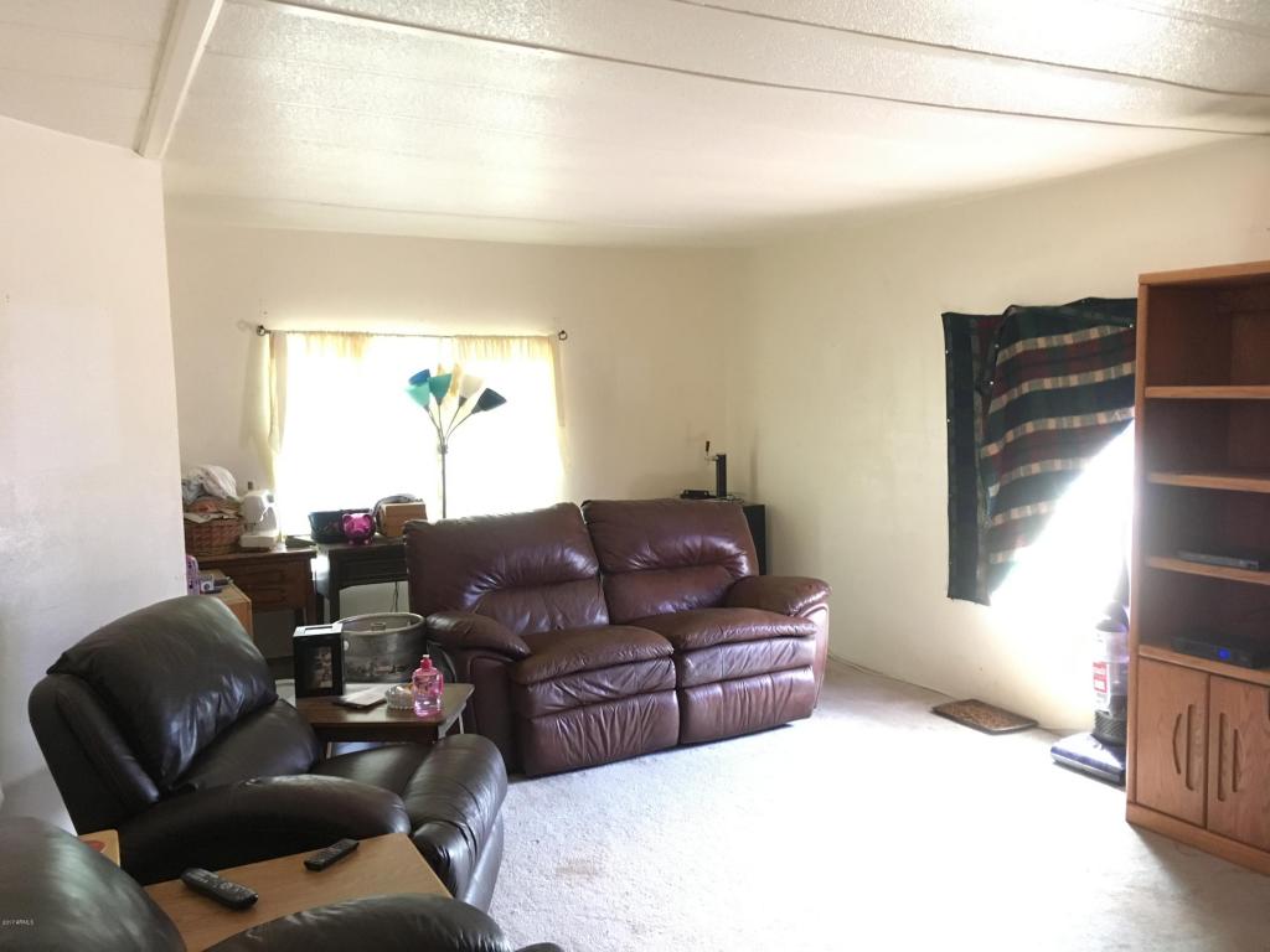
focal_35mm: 29
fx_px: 1064
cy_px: 476
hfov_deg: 61.7
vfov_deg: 48.2
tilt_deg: -5.6
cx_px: 635
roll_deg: +1.7
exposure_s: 1/15
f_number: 2.2
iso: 200
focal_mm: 4.15
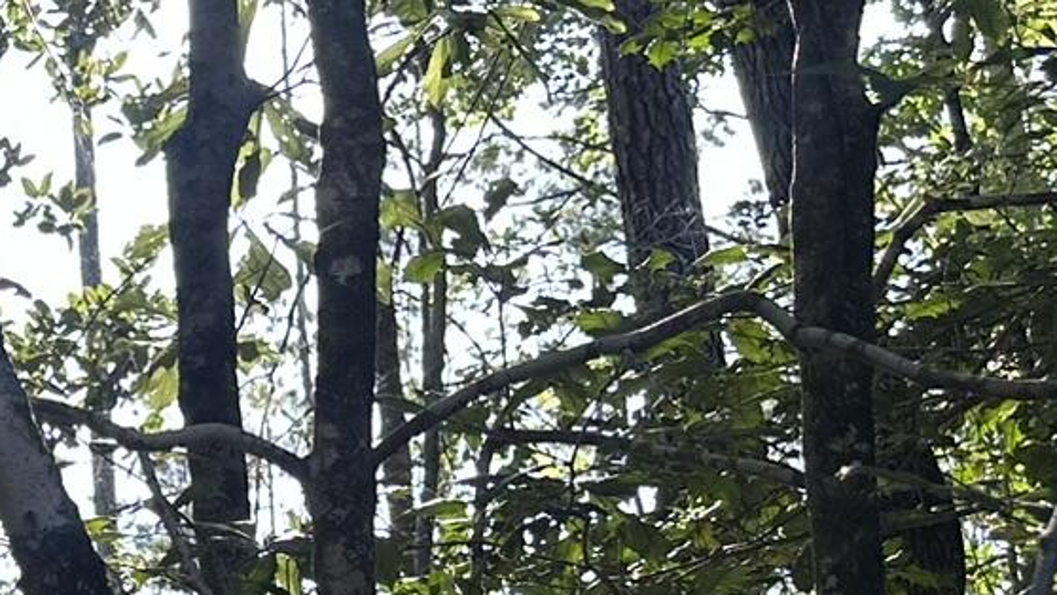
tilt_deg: +11.7
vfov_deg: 12.5
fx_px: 2691
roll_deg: +0.8
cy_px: 544
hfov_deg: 18.5
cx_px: -714
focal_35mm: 96
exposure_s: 1/389
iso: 80
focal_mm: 6.86
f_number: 1.78
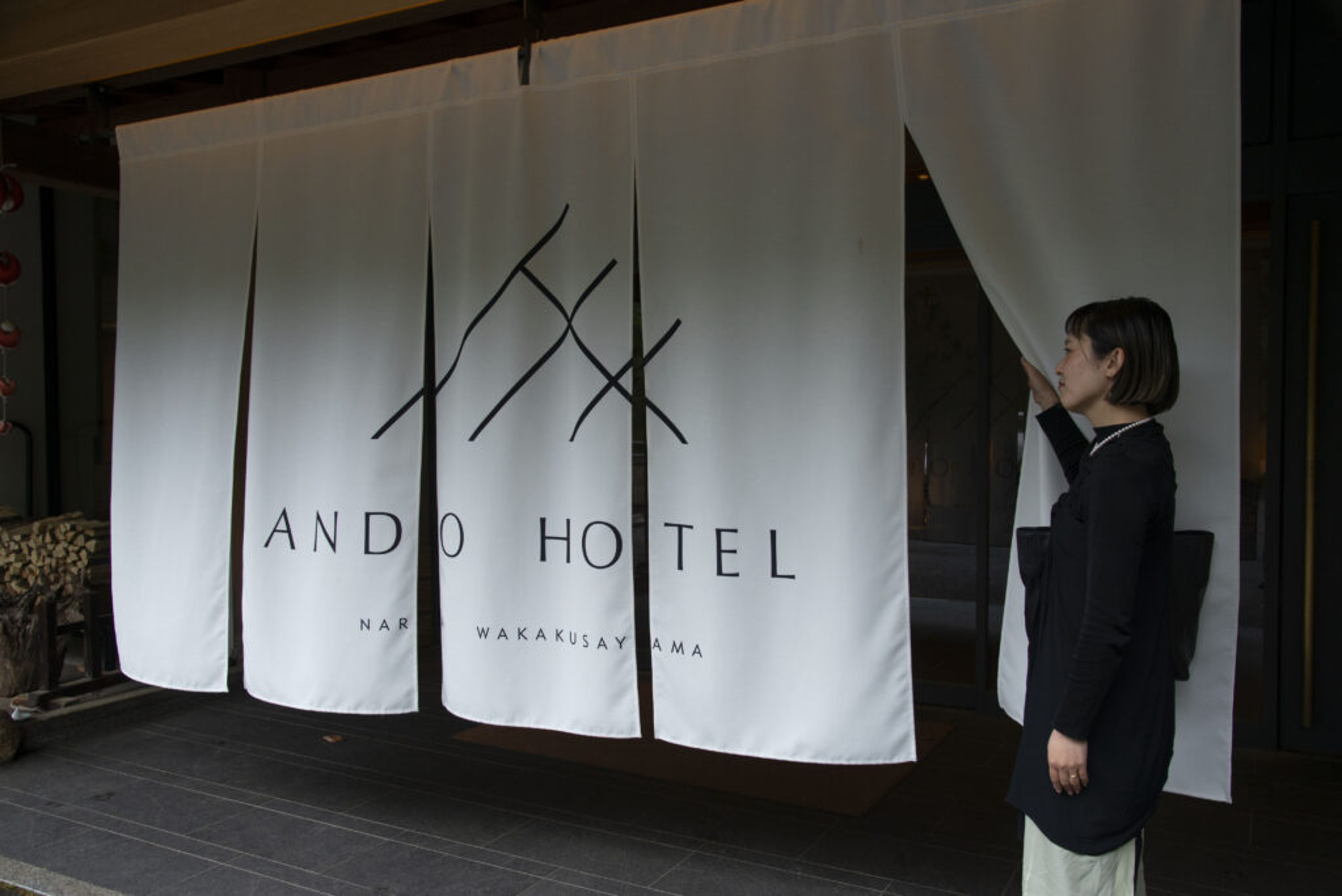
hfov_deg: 61.9
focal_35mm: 30
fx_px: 1119
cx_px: 671
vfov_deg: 43.7
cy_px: 448
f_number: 7.1
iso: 400
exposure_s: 1/250
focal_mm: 30
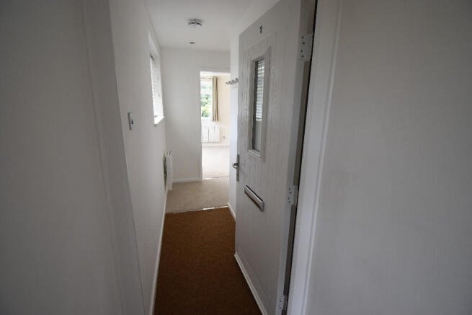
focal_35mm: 15
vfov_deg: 77.4
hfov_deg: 100.4
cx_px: 236
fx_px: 197
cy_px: 158
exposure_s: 1/100
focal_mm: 10
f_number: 5
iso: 400
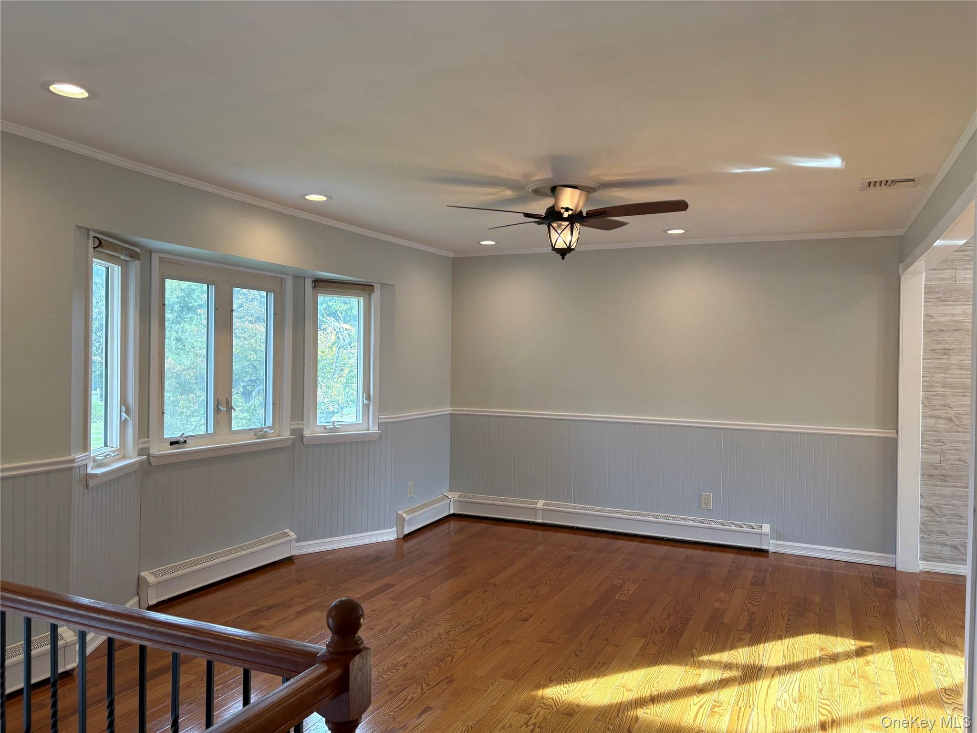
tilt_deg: +0.3
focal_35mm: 26
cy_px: 366
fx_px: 734
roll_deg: -1.3
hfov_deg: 67.3
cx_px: 488
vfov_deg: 53.1
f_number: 1.6
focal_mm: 5.96
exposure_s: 1/120
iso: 64
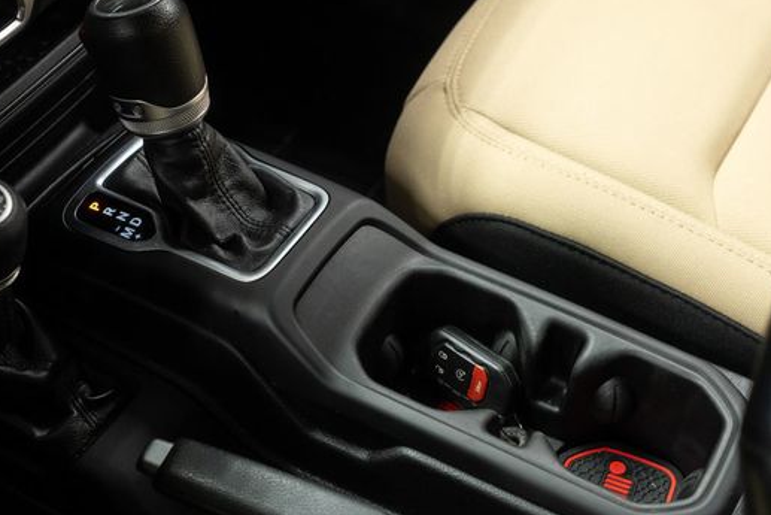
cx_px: 359
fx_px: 1114
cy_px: 263
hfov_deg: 38.2
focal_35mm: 52
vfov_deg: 26.0
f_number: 3.2
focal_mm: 28
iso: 1600
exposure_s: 1/40
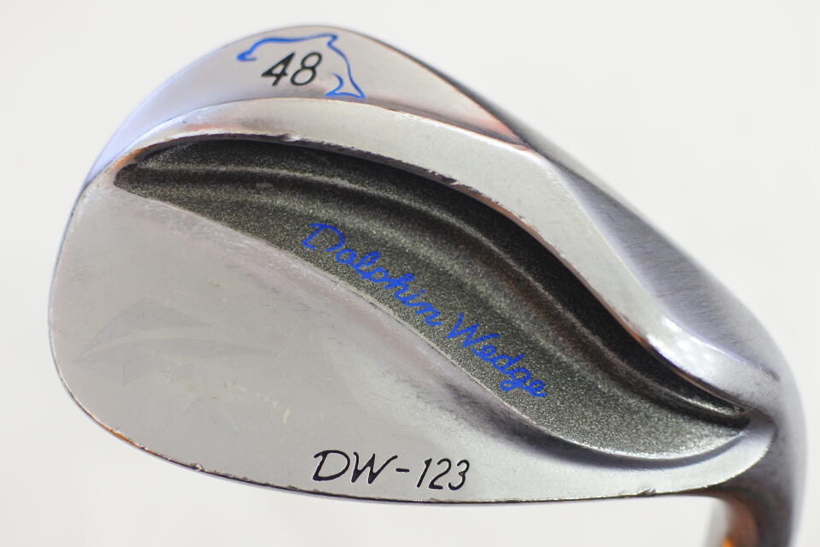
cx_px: 410
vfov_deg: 27.5
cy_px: 274
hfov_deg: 40.3
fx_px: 1116
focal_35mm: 49
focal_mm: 18.5
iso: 800
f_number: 2.5
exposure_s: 1/125
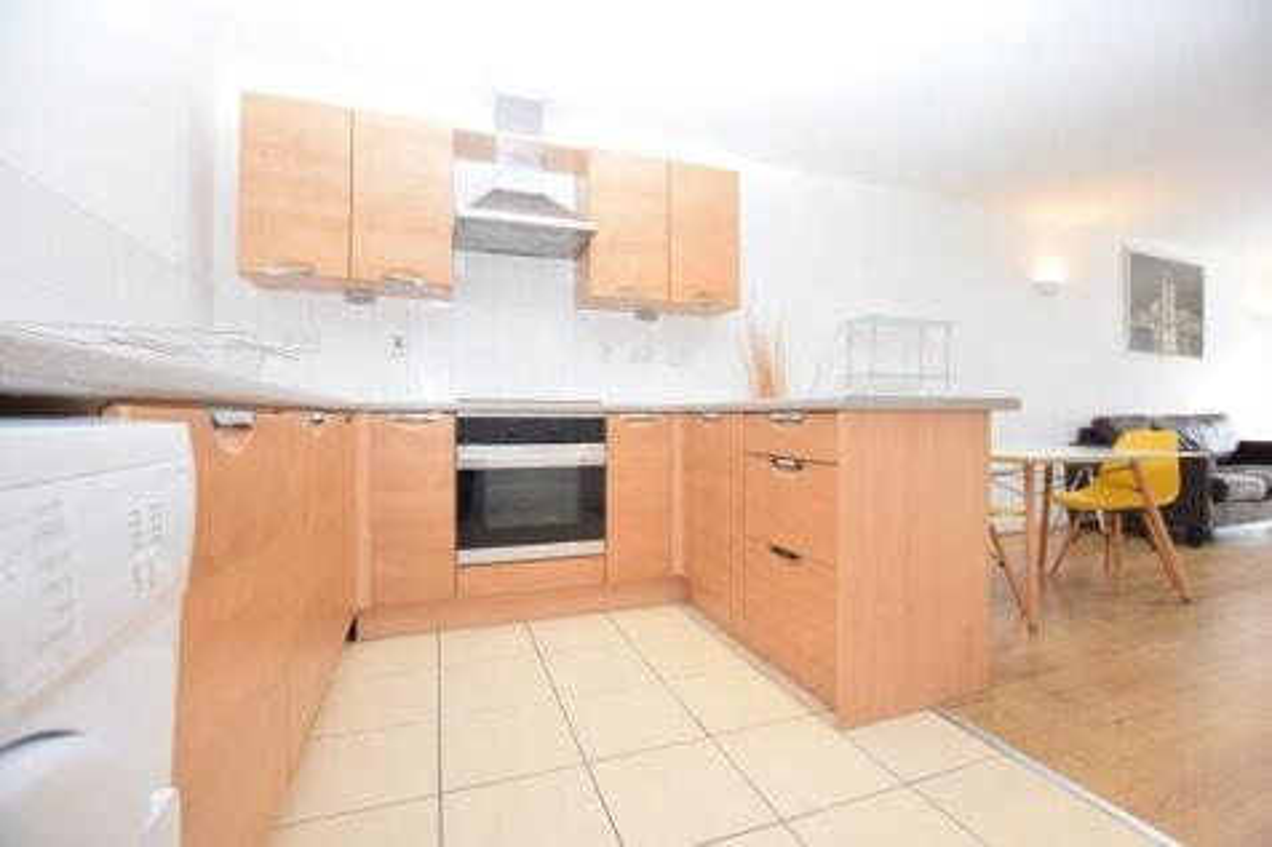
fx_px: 530
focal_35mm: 15
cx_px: 636
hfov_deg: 100.4
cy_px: 424
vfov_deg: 77.3
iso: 800
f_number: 4
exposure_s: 1/60
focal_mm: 10
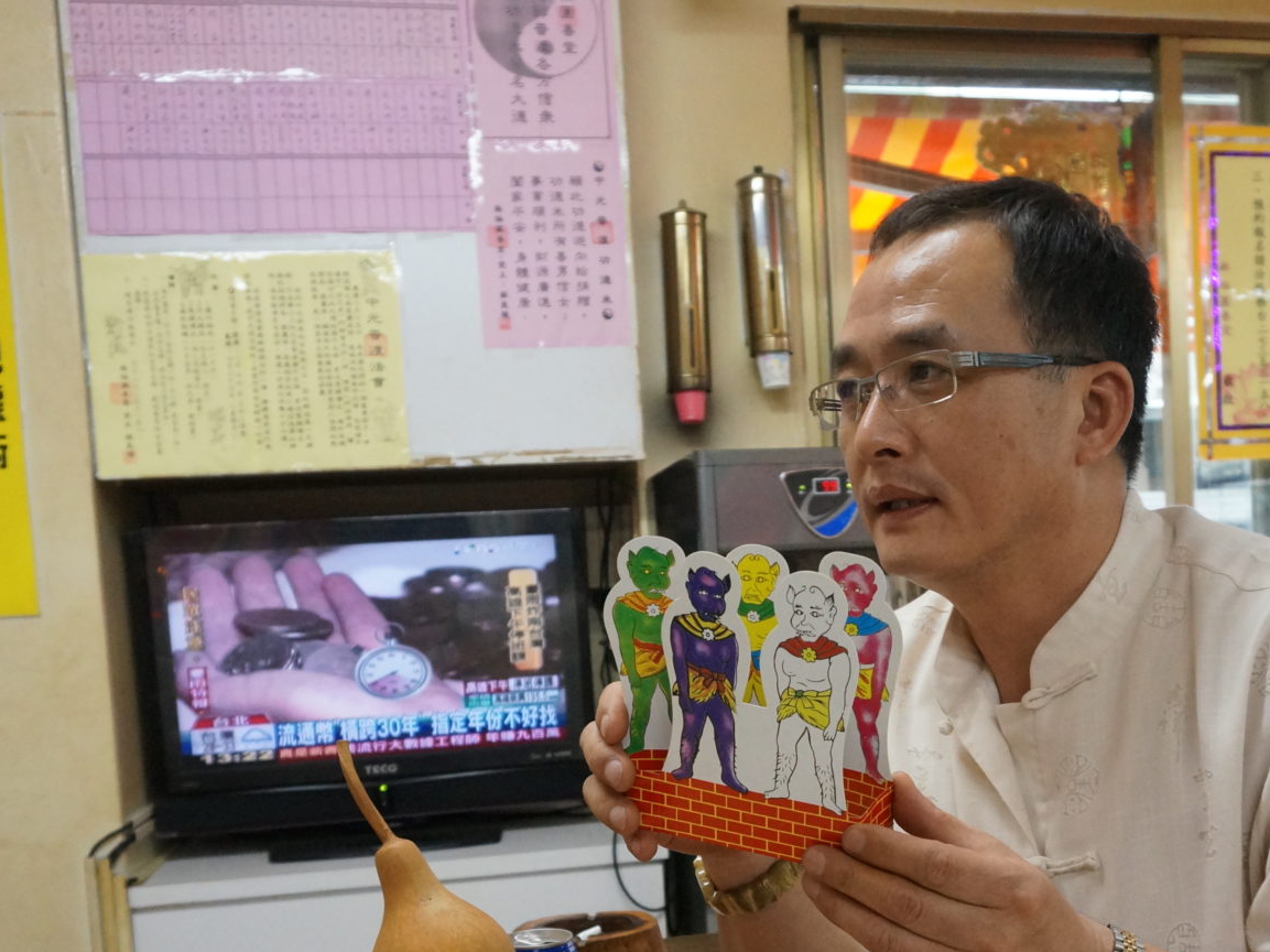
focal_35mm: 40
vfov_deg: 35.1
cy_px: 717
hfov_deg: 46.4
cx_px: 791
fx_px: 1467
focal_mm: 16
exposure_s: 1/160
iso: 1600
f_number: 4
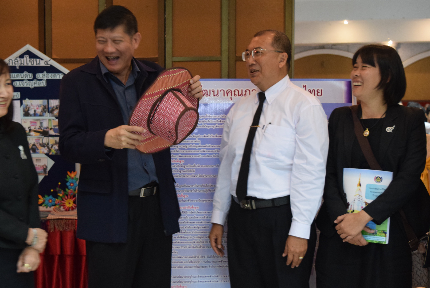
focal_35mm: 64
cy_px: 147
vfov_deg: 21.4
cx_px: 174
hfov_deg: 31.5
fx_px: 760
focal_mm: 35
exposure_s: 1/15
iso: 1600
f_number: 5
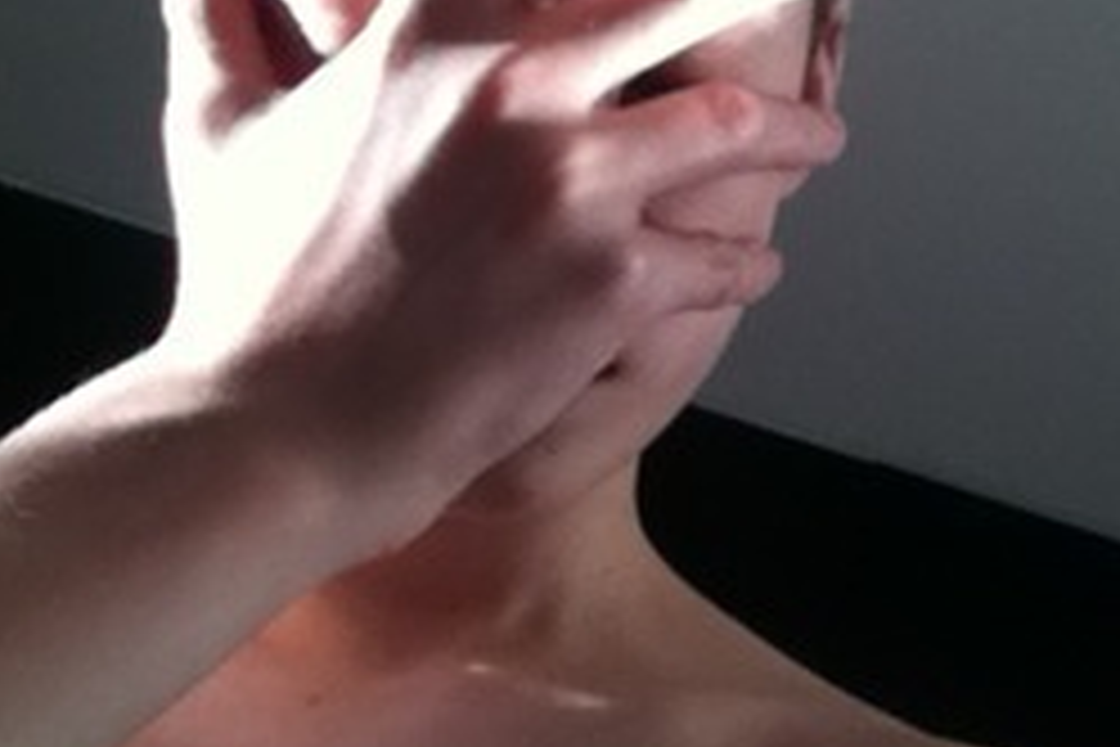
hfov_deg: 27.7
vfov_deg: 18.6
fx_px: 2271
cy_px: 290
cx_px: 639
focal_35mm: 73
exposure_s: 1/372
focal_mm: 3.85
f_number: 2.4
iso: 125
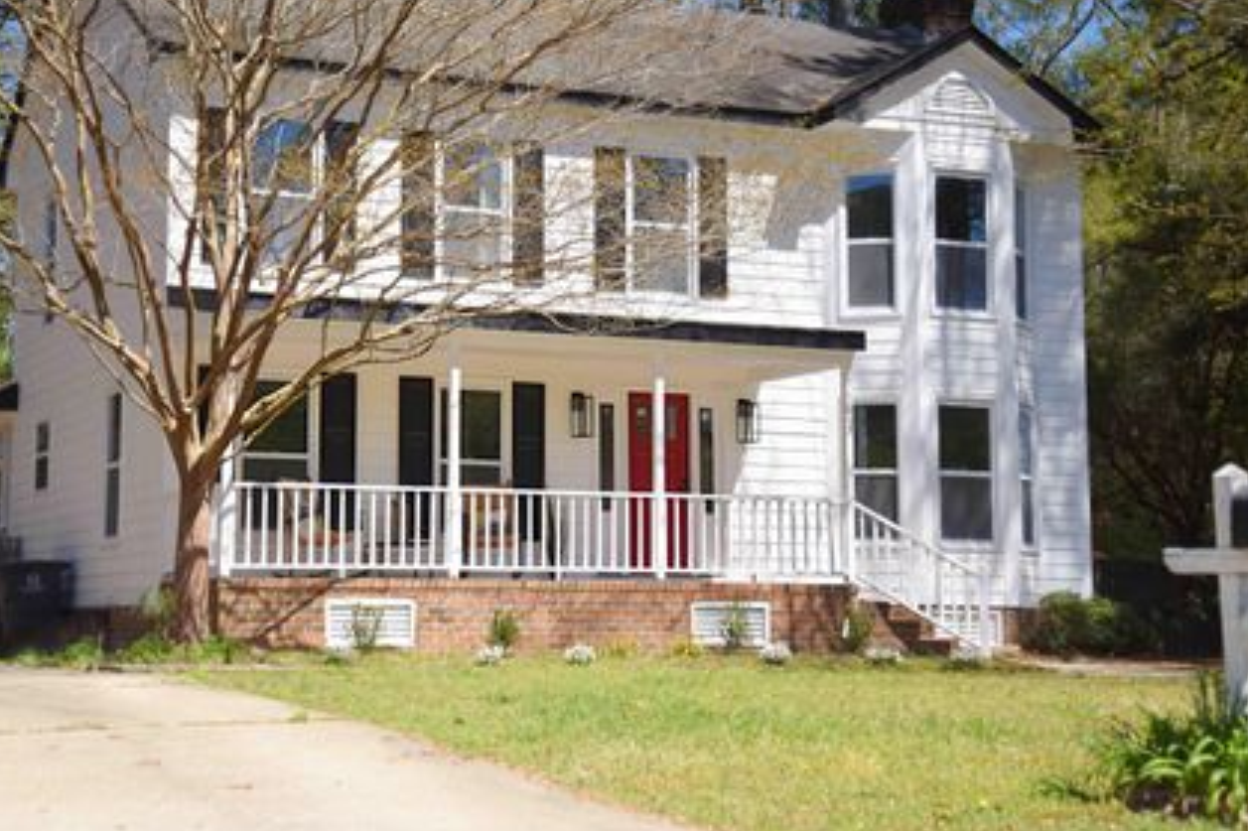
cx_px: 524
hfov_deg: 32.3
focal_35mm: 62
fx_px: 2148
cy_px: 356
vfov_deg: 21.9
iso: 1250
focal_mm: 52
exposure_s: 1/8000
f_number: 4.2
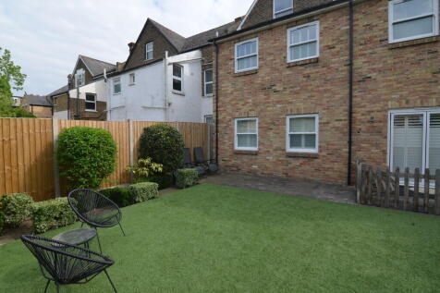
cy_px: 146
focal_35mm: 16
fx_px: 202
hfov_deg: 95.0
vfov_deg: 72.0
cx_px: 220
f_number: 8
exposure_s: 1/250
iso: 200
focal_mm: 11
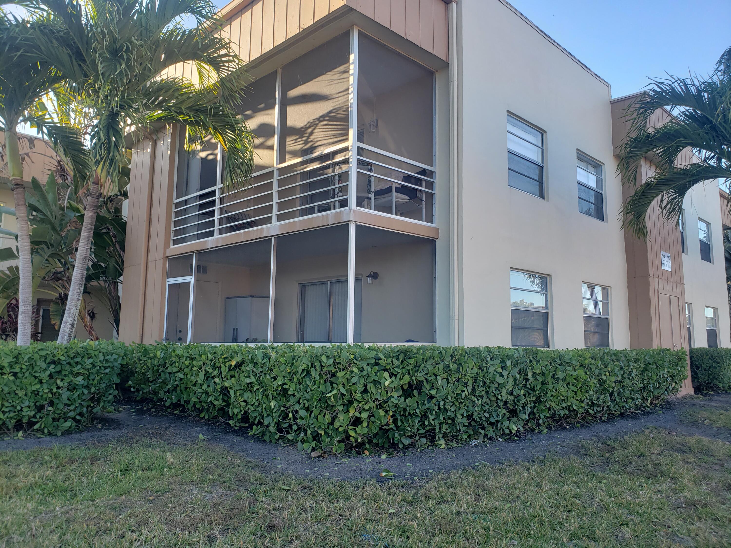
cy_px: 274
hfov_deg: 67.3
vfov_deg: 53.1
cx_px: 366
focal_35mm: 26
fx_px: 549
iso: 50
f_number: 2.4
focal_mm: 4.3
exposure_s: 1/241
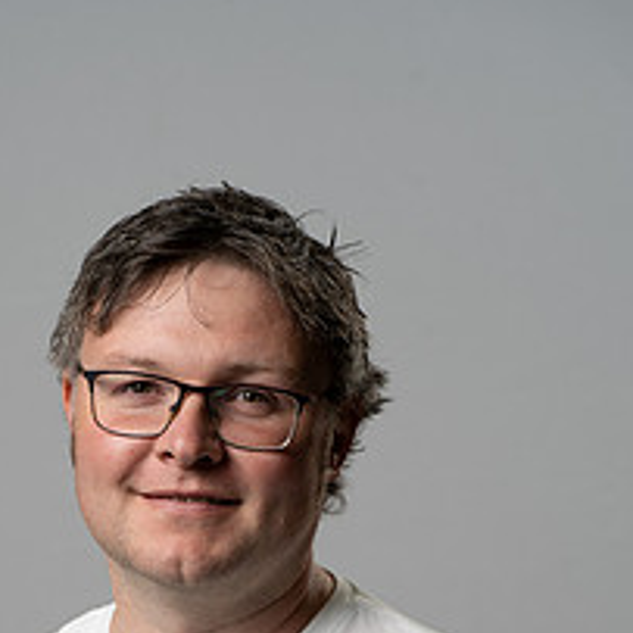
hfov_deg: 6.3
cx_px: 203
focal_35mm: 279
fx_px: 5772
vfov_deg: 6.3
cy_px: 689
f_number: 7.1
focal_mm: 148
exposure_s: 1/160
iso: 160
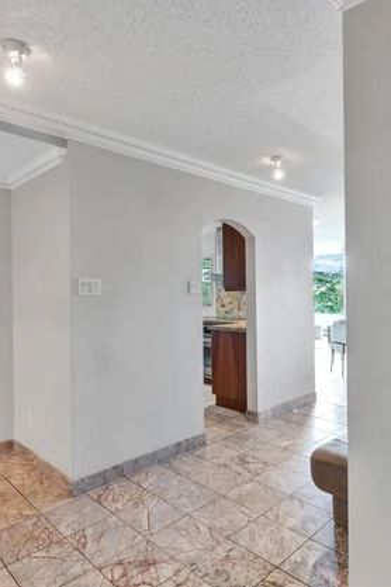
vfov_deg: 74.3
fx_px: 387
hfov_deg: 53.6
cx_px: 191
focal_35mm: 24
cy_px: 289
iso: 400
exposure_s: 1/20
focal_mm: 15.5
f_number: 8
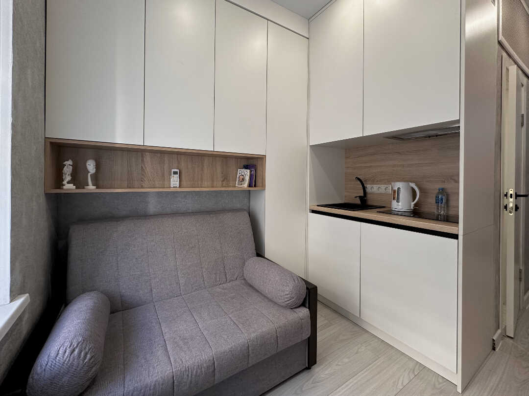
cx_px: 264
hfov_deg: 102.1
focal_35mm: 14
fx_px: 214
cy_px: 198
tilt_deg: -3.9
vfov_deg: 85.7
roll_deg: +0.0
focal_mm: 2.22
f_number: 2.2
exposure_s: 1/100
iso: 200
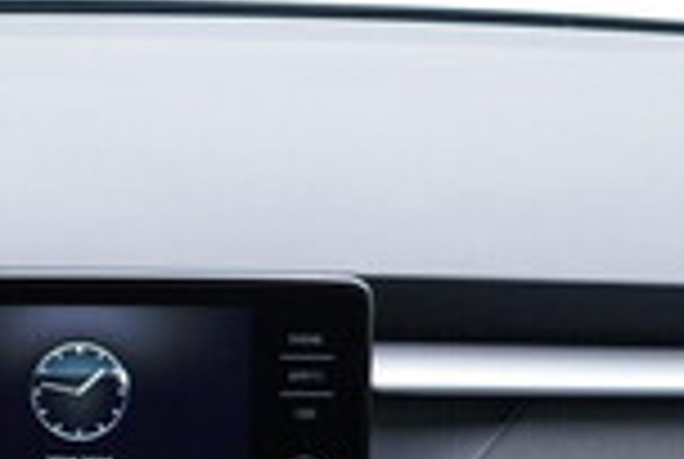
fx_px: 2475
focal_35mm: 130
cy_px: 650
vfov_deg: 10.3
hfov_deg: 15.6
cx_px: 76
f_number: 2.8
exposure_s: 1/40
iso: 200
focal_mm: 24
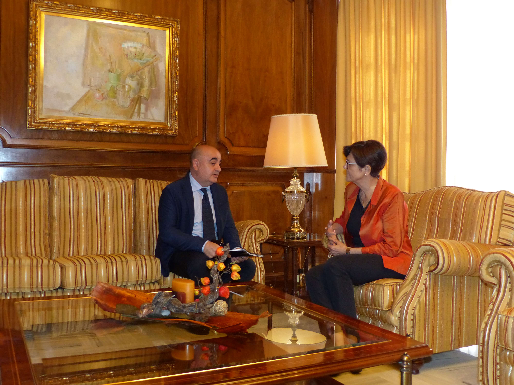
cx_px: 257
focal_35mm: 36
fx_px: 535
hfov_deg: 51.4
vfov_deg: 39.7
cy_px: 192
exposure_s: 1/60
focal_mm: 6.4
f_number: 2.8
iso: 400
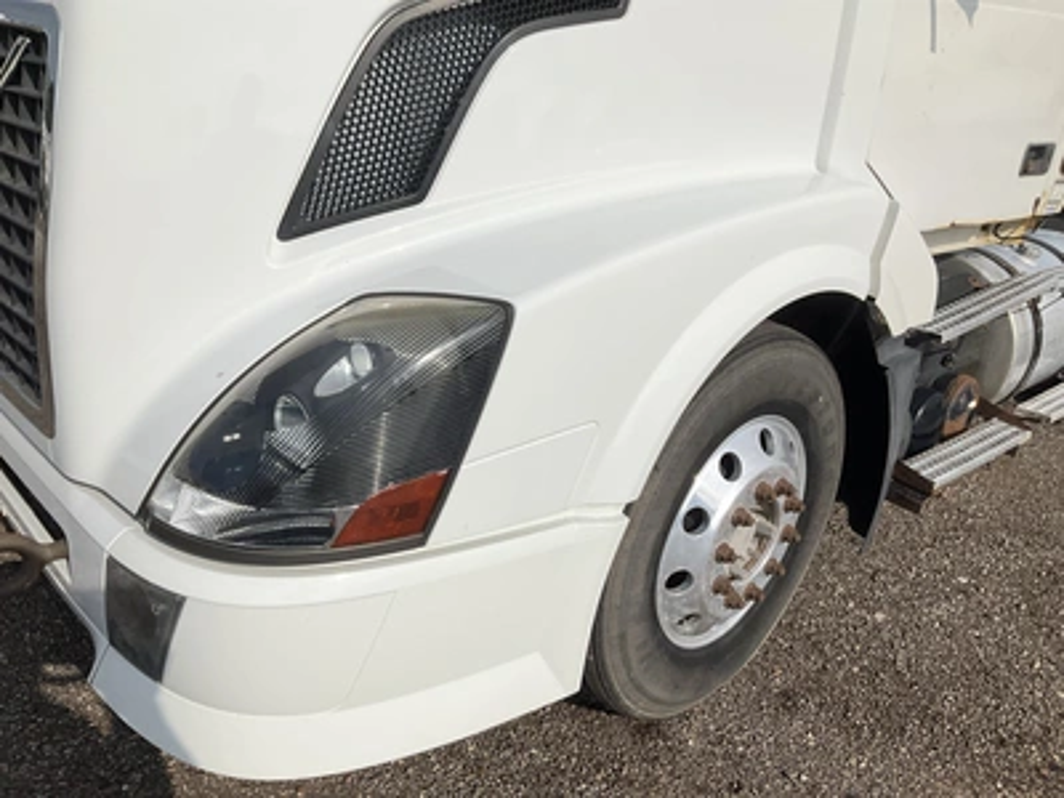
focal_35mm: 29
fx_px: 891
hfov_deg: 61.7
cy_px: 399
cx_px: 532
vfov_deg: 48.2
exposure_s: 1/7407
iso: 25
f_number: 1.8
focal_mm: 3
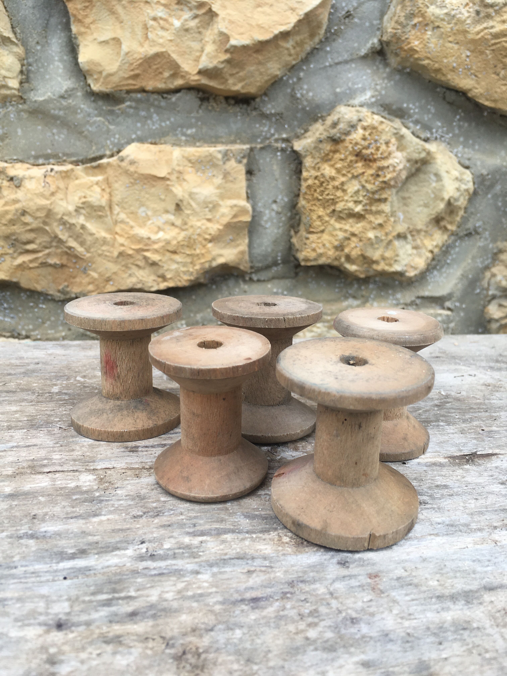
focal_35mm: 29
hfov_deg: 48.2
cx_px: 254
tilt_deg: -17.6
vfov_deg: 61.7
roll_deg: -0.3
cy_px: 338
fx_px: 566
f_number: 2.2
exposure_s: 1/165
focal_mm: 4.15
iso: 25
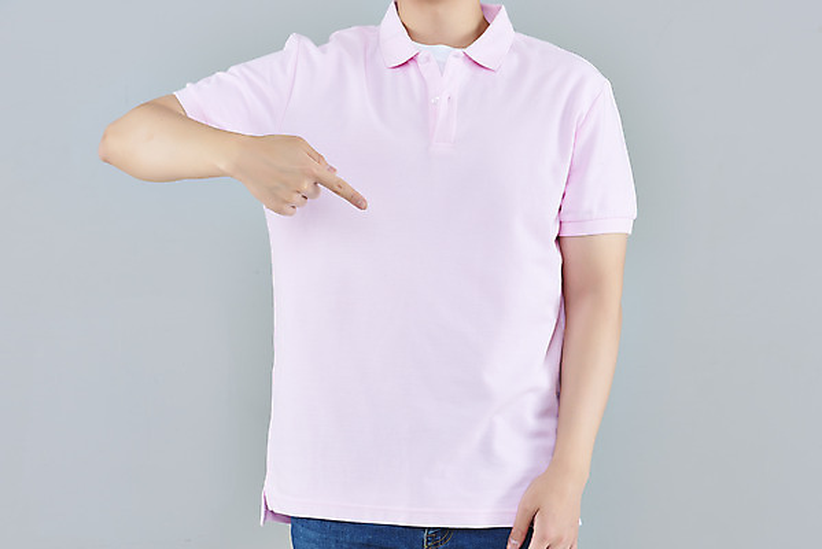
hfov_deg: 15.2
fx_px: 3084
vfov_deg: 10.2
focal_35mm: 135
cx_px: 411
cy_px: 274
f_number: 18
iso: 100
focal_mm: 135
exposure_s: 1/125
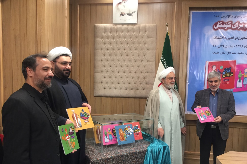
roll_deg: -1.6
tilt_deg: -3.9
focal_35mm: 31
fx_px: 213
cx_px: 125
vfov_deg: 42.2
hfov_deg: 60.3
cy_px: 95
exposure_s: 1/17
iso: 64
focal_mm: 4.15
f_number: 2.2
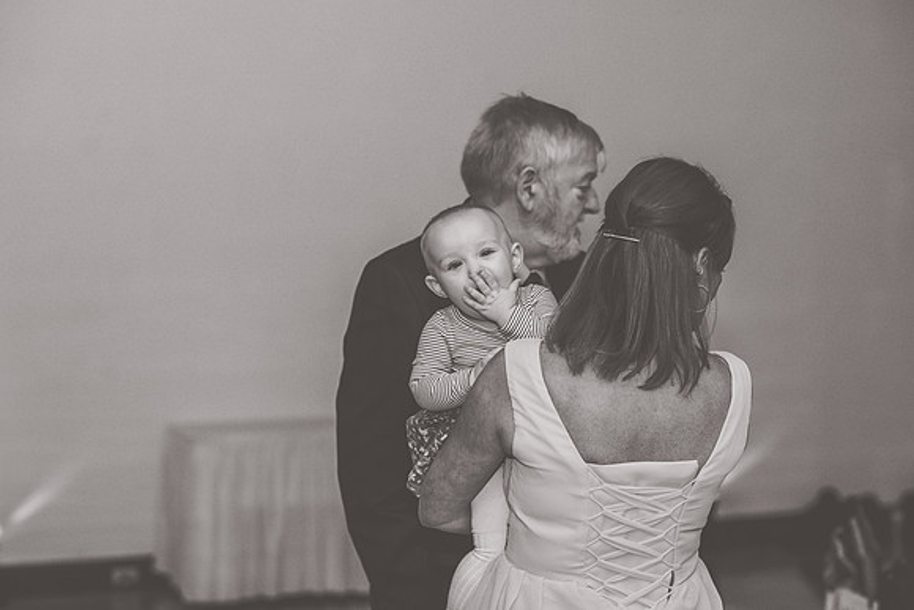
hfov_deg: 23.9
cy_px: 305
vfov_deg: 16.1
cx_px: 457
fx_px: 2158
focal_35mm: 85
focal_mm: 85
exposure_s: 1/200
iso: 640
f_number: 3.2
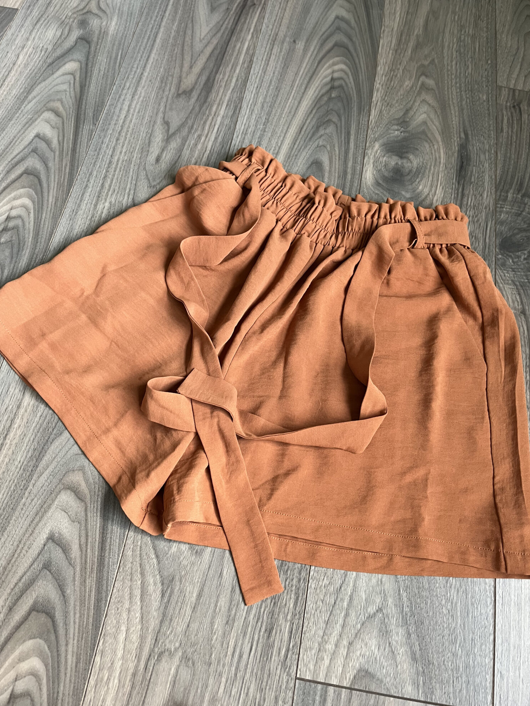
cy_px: 350
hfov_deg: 51.4
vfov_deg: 65.3
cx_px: 266
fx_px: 551
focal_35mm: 27
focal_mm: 5.1
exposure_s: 1/60
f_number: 1.6
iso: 250
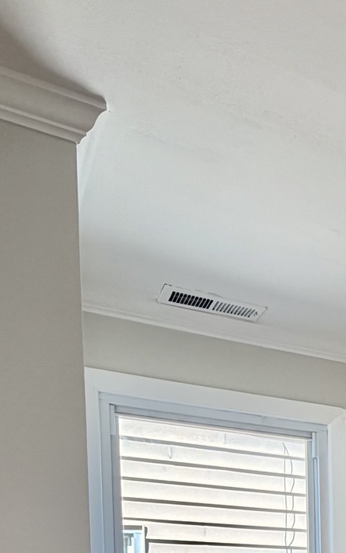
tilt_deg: -3.4
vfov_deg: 34.1
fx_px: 724
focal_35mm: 48
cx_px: 477
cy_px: 656
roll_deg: -0.7
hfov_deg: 23.1
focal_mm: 2.22
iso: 80
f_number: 2.2
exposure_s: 1/121
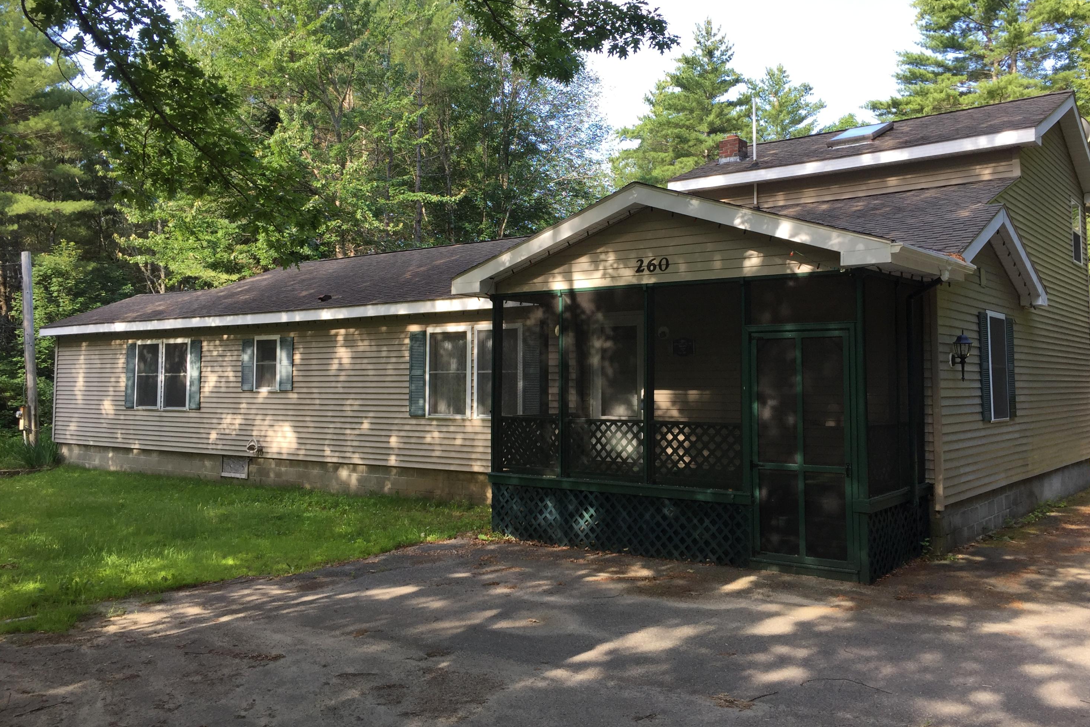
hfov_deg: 60.3
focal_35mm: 31
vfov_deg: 42.2
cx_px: 559
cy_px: 317
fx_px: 939
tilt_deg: +3.6
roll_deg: -1.0
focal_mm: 4.15
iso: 32
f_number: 2.2
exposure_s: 1/243
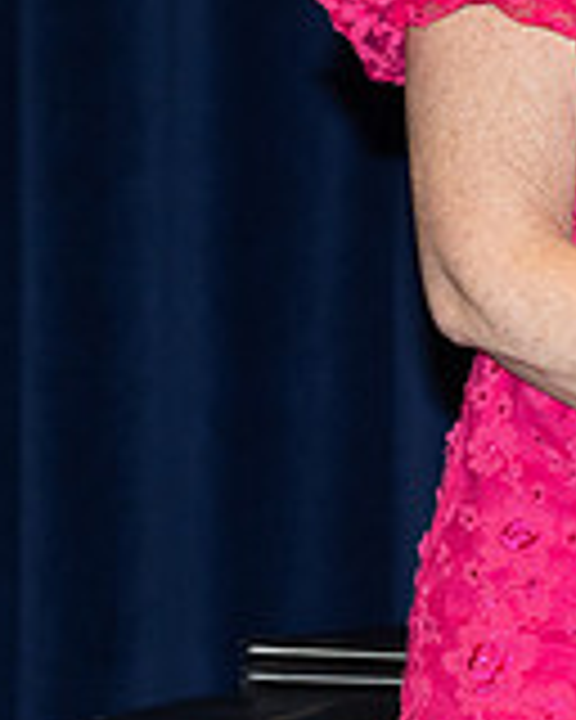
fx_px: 11422
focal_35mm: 536
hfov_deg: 2.9
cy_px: 86
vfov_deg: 3.6
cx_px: 1134
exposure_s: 1/80
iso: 640
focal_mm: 115
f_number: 5.6
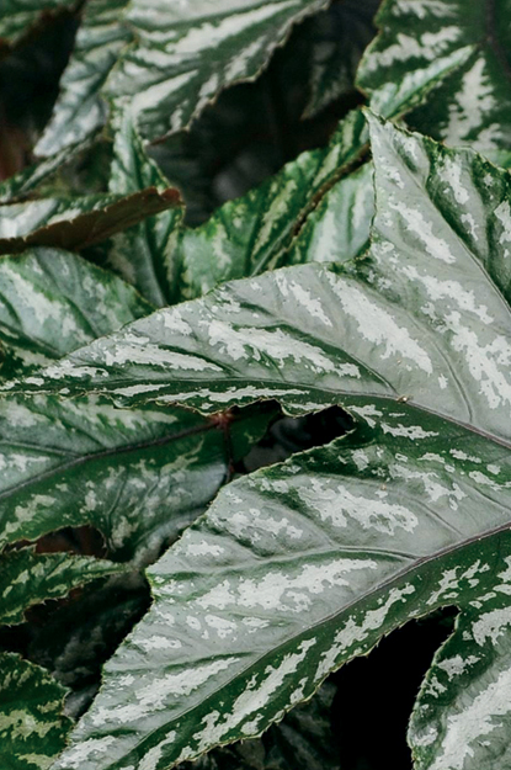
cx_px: 584
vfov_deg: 10.8
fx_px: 4052
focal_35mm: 190
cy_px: 674
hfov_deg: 7.2
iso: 200
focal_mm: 35
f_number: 7.1
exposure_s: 1/60
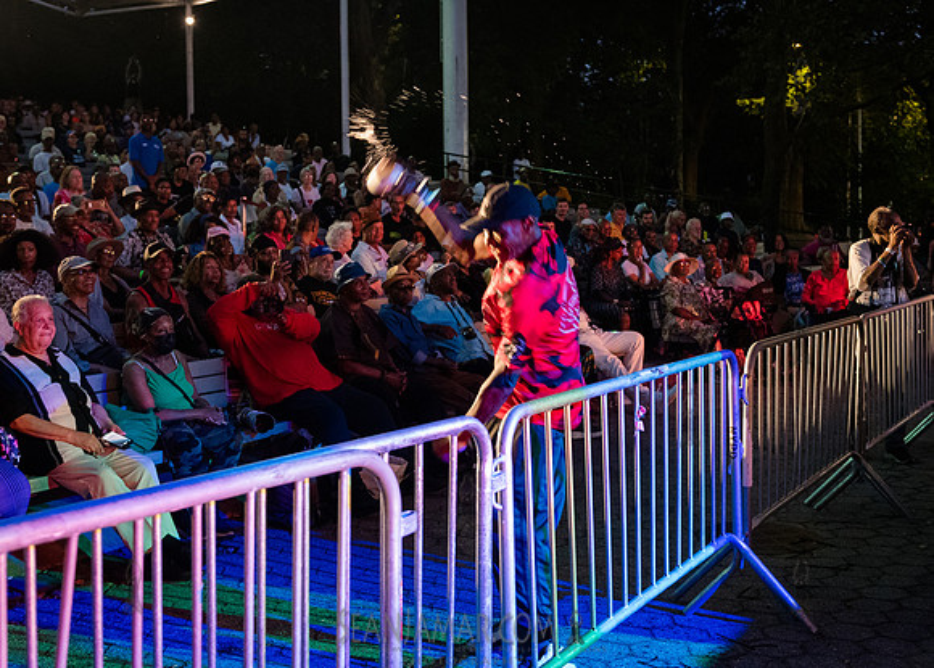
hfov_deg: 41.3
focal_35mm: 47
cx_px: 465
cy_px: 278
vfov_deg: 30.1
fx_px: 1239
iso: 6400
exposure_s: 1/100
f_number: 3.2
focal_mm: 38
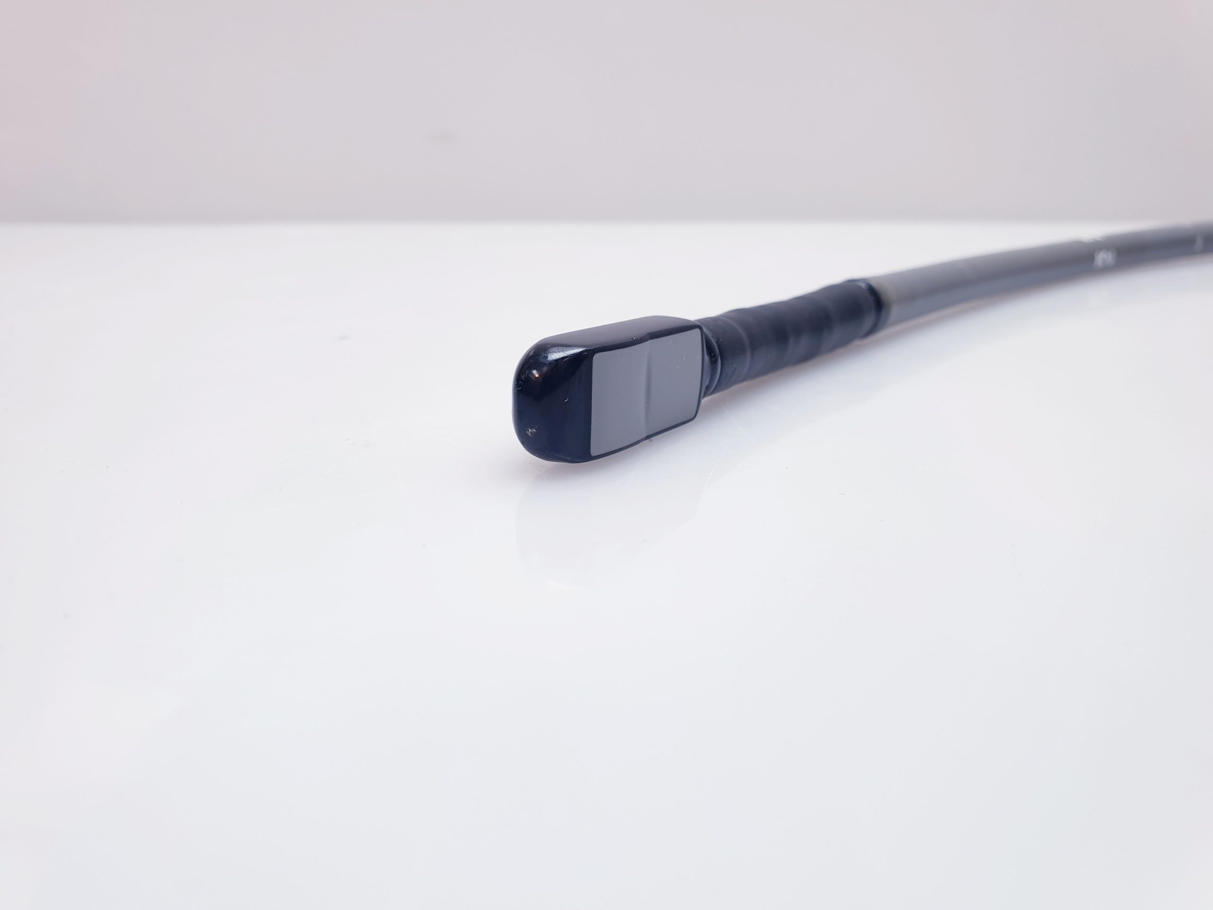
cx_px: 606
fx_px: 911
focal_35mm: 26
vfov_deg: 53.1
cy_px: 455
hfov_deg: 67.3
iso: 50
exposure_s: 1/50
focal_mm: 4.3
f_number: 2.4
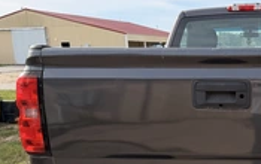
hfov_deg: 33.2
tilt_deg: -13.9
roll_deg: +4.1
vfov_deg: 21.7
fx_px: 413
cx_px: 237
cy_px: 163
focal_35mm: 58
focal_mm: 6.76
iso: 100
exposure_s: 1/2110
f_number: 1.78
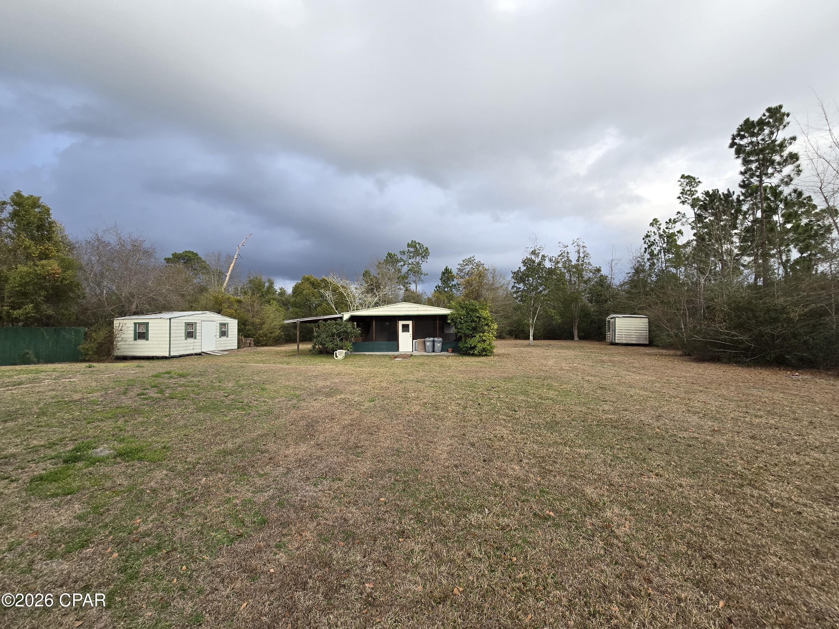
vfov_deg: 89.9
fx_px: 315
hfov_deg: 106.2
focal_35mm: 13
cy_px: 314
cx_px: 420
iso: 125
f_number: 2.2
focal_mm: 2.2
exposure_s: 1/2000
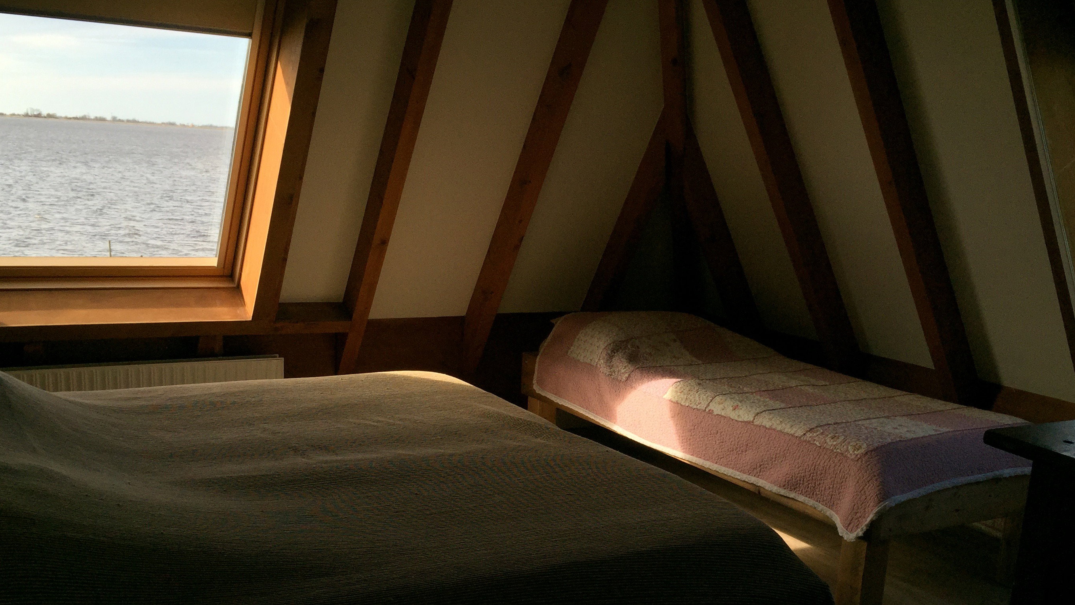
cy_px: 418
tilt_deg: -14.4
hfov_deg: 52.8
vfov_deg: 30.9
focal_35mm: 38
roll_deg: -3.4
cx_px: 568
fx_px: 1083
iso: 32
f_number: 2.2
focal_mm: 4.15
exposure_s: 1/1014
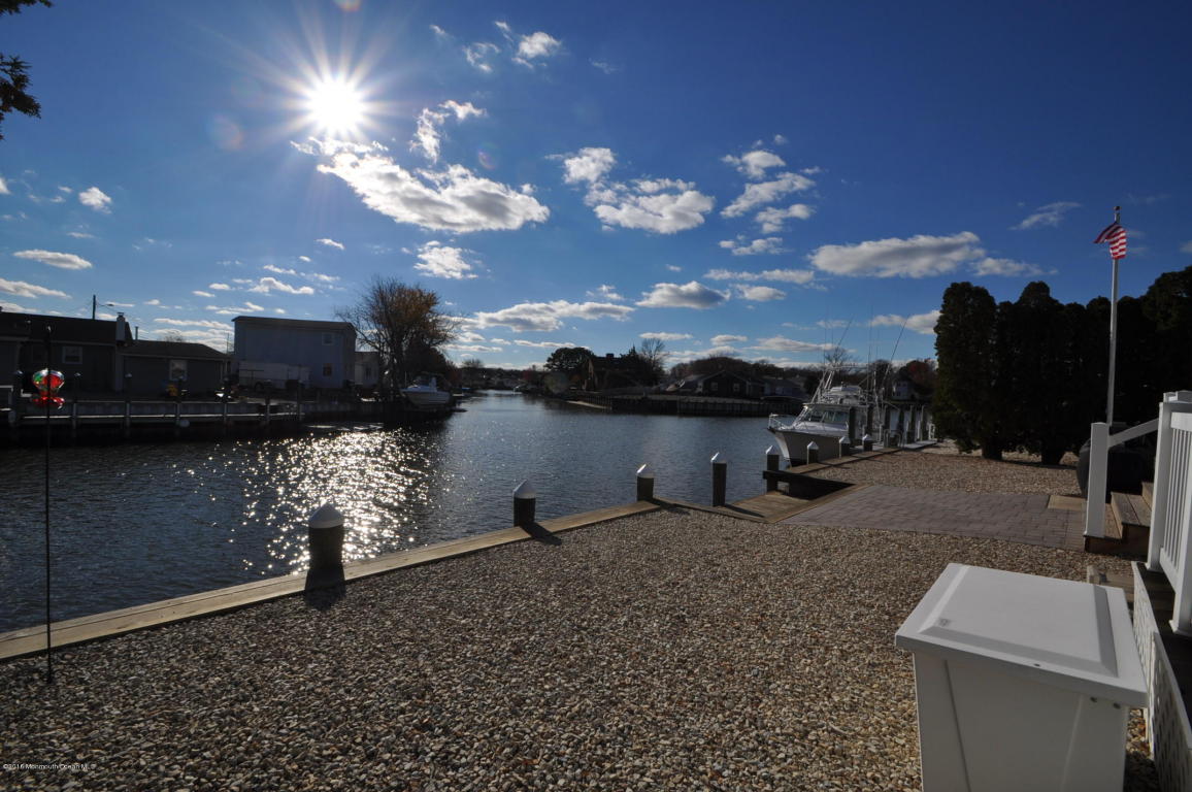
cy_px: 396
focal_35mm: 15
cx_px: 596
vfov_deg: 77.2
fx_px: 496
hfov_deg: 100.5
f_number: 14
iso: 200
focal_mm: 10
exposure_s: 1/800
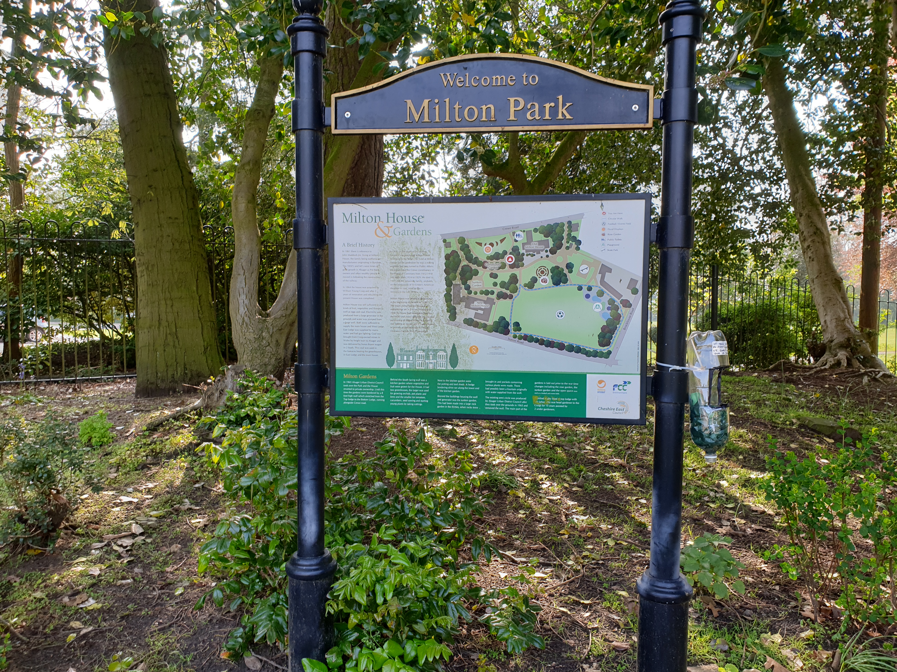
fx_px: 674
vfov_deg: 53.1
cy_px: 336
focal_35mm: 26
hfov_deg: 67.3
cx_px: 448
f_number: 2.4
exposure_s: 1/173
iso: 50
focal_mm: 4.3
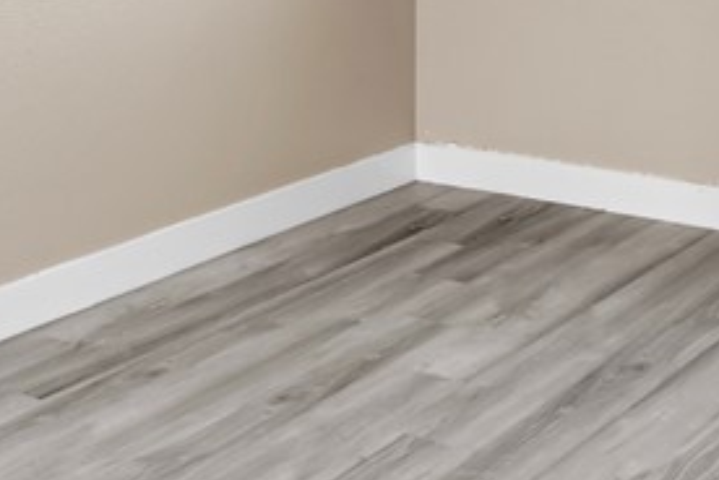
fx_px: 1338
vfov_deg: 18.1
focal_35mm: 67
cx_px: 849
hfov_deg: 26.8
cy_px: -240
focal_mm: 17
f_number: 8
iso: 400
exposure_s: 1/30
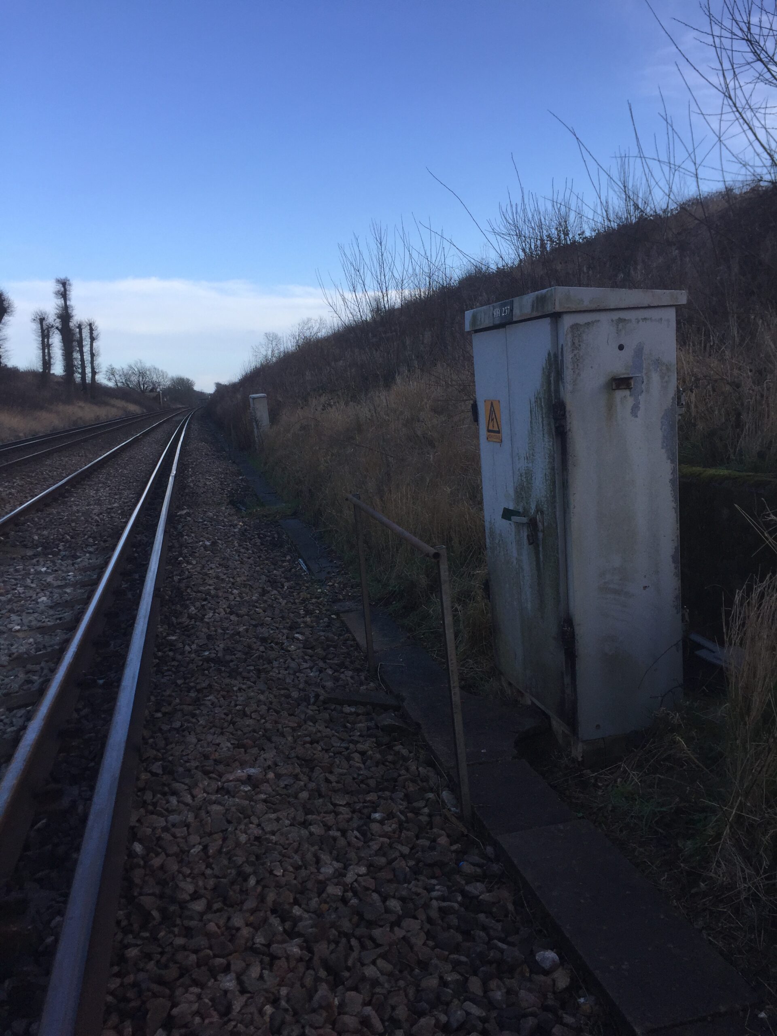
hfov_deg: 48.2
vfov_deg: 61.7
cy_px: 518
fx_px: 868
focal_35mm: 29
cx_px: 388
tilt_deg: -7.7
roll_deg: +2.8
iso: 32
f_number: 2.2
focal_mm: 4.15
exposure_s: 1/618
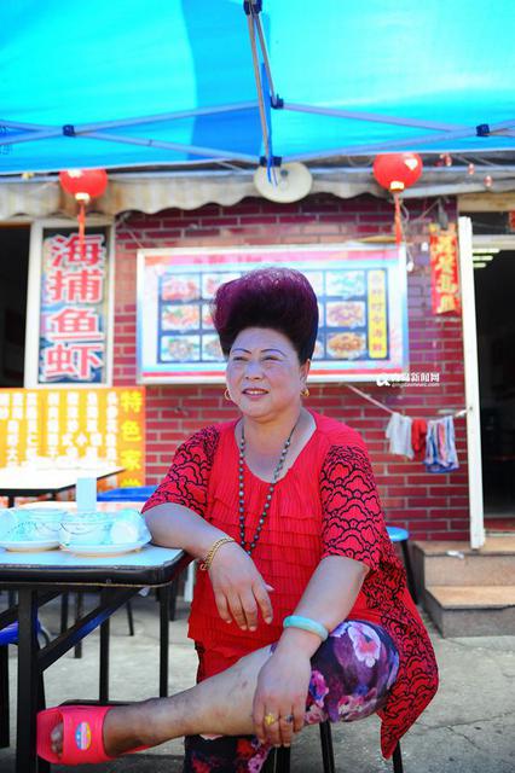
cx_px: 258
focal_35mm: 31
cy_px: 386
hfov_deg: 42.3
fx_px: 666
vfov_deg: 60.3
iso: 400
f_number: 2.8
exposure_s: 1/500
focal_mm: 31
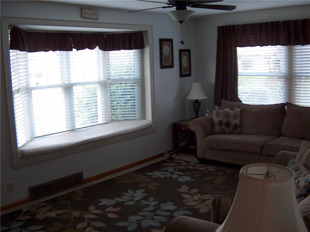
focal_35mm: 37
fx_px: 331
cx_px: 155
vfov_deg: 38.6
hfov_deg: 50.2
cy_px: 116
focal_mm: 7.6
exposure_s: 1/13.4
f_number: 2.8
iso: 200
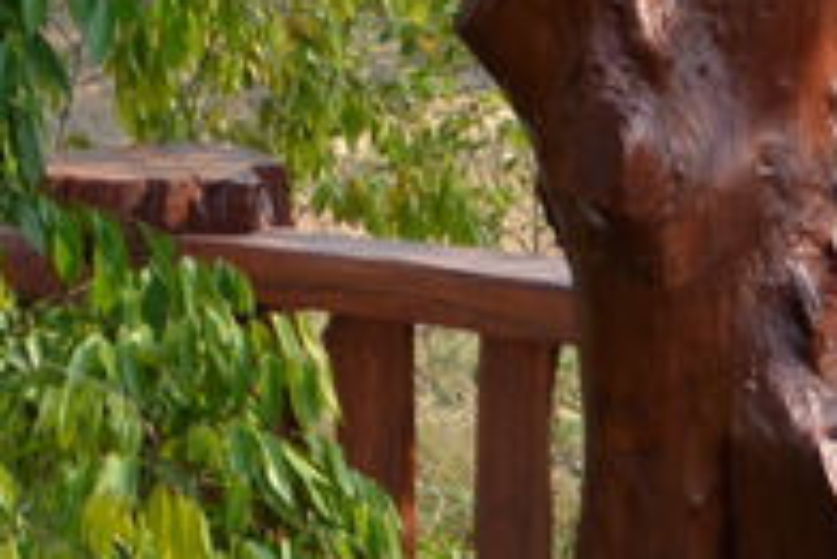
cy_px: -1007
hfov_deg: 6.8
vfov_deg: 4.5
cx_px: -854
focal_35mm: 294
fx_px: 6840
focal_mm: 32
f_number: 6.3
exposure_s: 1/160
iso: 100
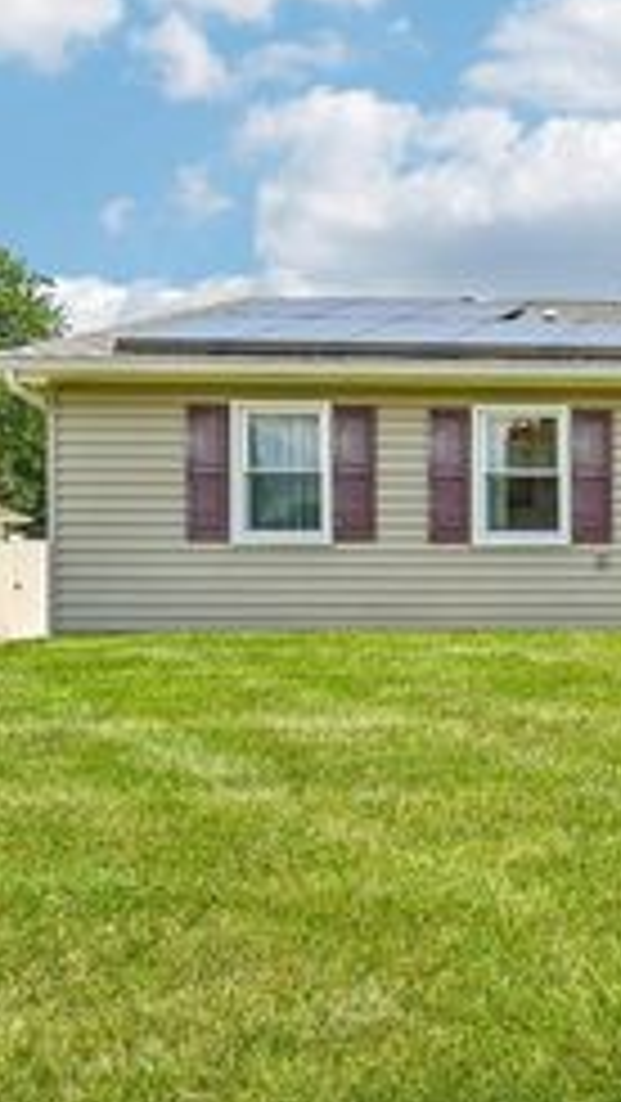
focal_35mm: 33
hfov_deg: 28.5
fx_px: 967
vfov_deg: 59.3
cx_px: 828
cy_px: 582
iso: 100
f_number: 8
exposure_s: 1/200
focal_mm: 15.5
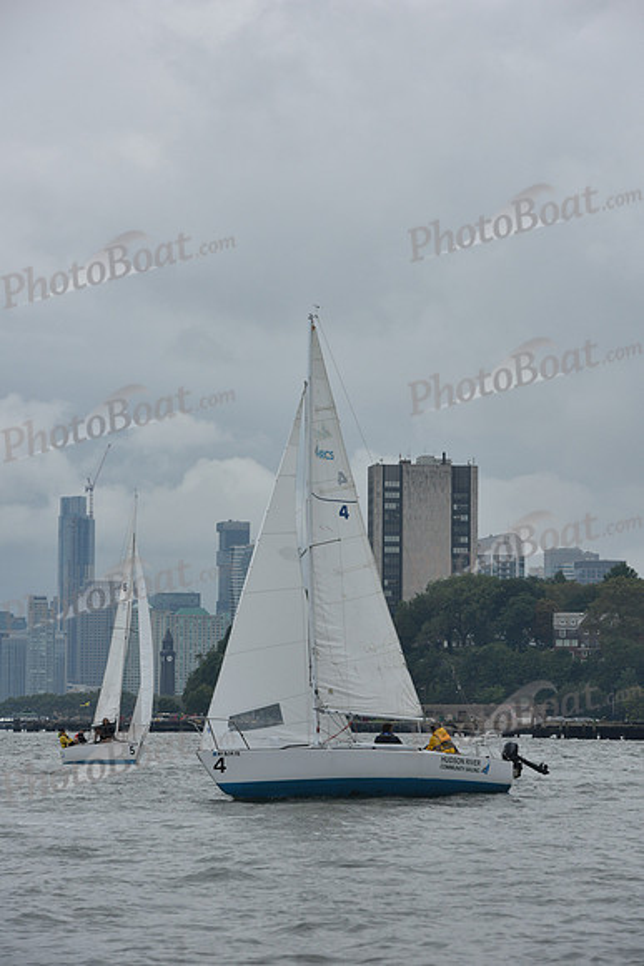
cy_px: 483
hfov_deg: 9.8
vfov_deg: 14.7
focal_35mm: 140
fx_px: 3754
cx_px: 322
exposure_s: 1/800
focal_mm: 140
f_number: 8
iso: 400
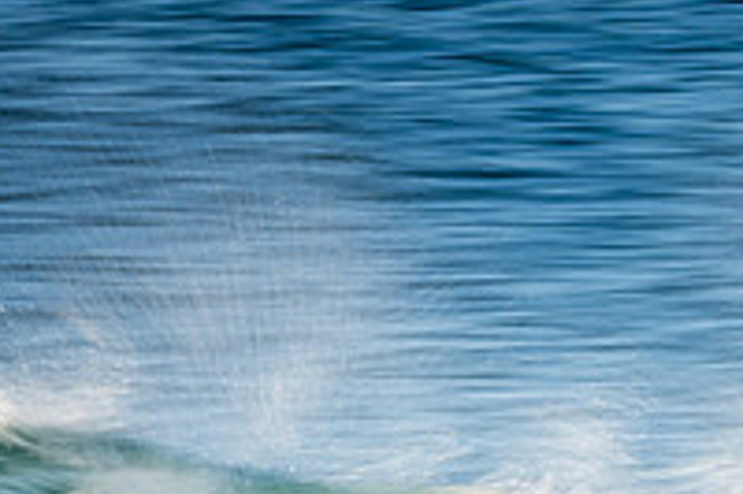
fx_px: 51285
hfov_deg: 0.8
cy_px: 597
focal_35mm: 2487
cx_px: 1072
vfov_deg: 0.6
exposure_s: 1/15
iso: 100
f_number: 22
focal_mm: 500
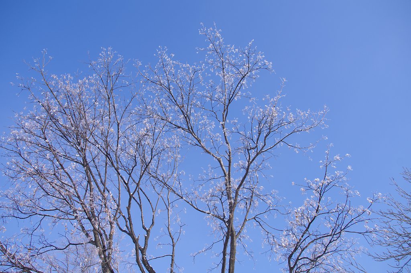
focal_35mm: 33
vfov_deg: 39.9
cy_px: 136
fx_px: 376
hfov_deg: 57.3
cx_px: 206
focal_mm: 22
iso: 100
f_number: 5.6
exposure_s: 1/250
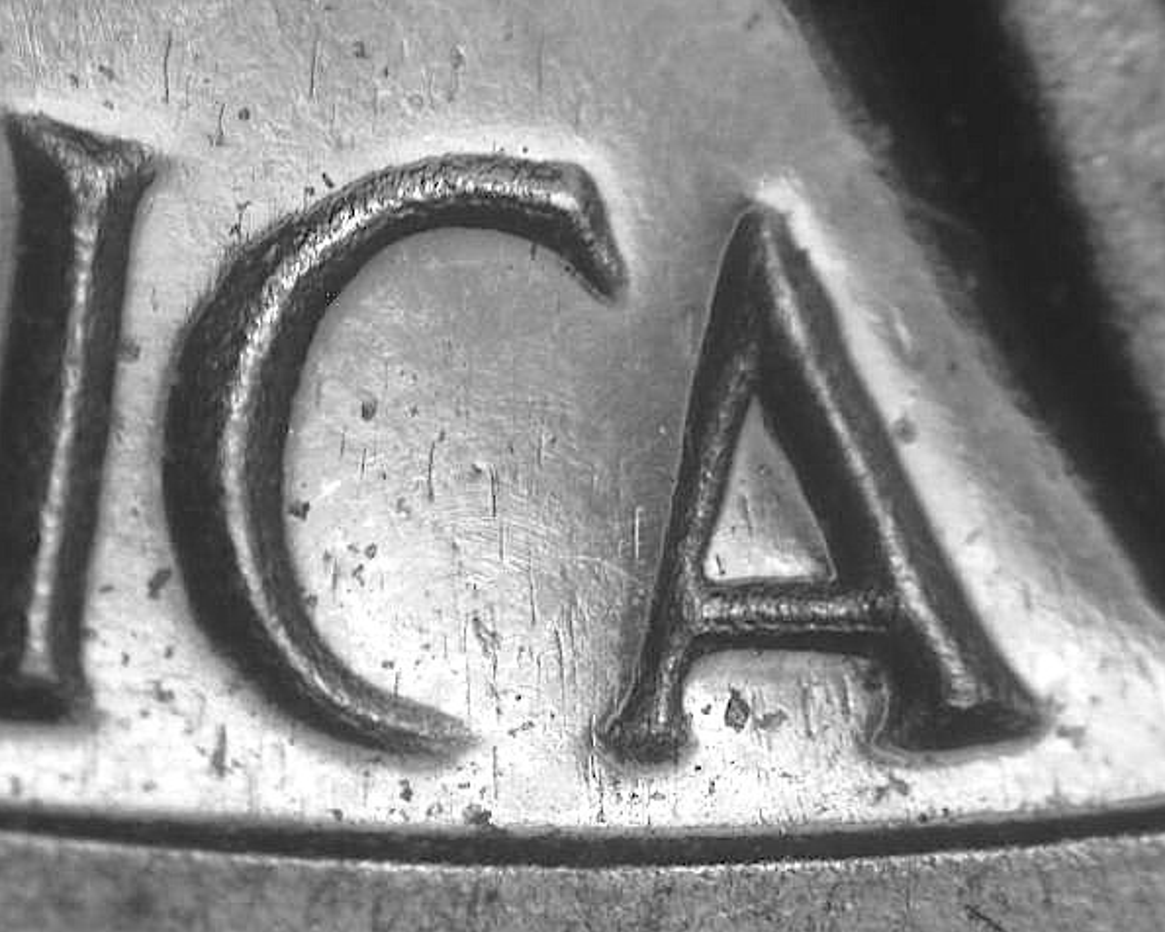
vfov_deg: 10.4
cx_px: 623
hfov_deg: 12.9
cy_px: 464
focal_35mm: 149
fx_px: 5137
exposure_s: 1/19.5
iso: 100
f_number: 4.8
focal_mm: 29.5
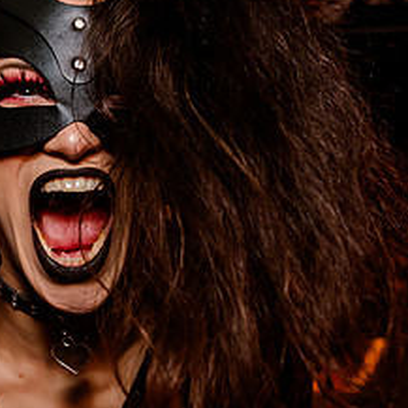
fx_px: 1107
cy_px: 126
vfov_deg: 20.8
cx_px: -50
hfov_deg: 19.9
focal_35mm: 83
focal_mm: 31
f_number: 4
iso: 4000
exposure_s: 1/160
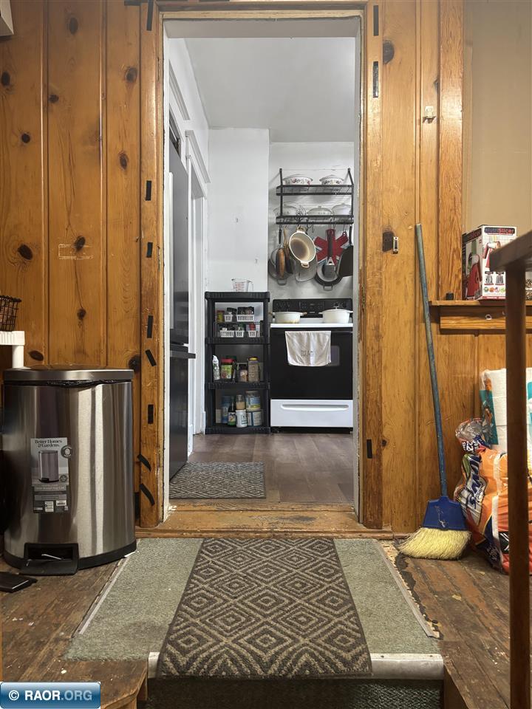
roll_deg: -1.3
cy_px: 354
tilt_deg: -0.3
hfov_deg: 53.1
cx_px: 266
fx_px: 533
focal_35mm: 26
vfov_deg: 67.3
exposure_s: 1/60
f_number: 1.6
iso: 250
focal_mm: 5.96
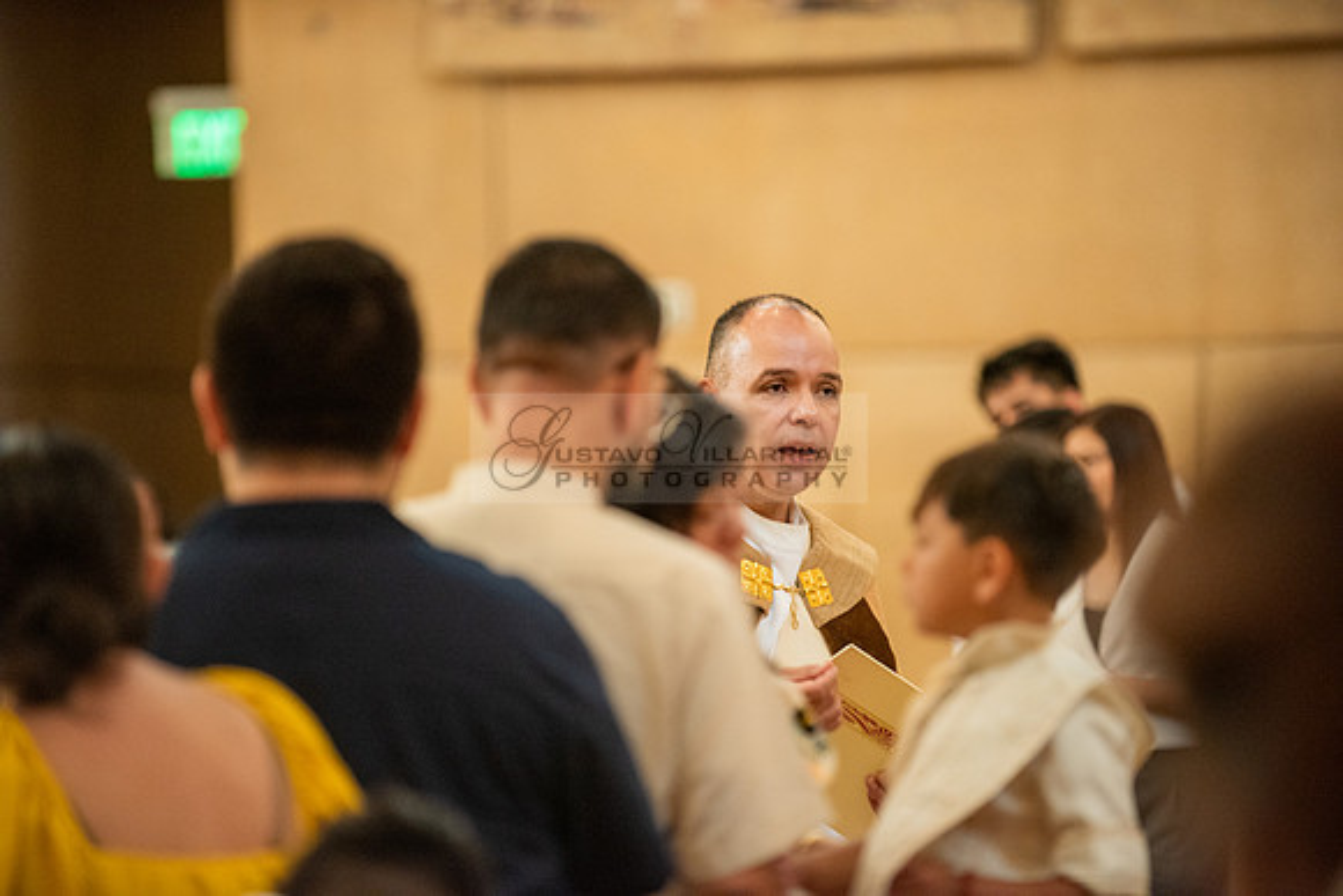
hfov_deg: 10.3
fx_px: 7463
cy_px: 448
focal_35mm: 200
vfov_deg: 6.9
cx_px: 672
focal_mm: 200
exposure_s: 1/100
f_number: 2.8
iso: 2000
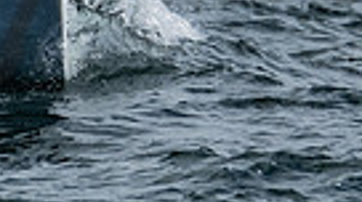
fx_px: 21161
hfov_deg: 1.0
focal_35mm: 2208
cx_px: -239
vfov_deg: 0.5
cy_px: -463
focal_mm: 200
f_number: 6.3
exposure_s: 1/2000
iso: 200
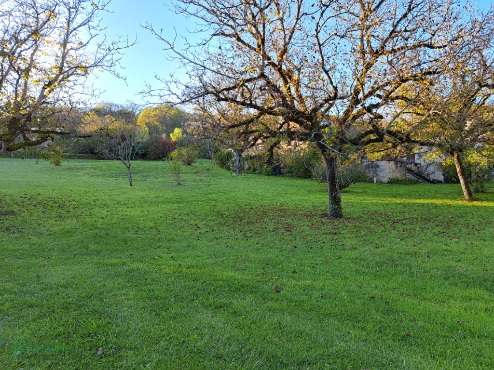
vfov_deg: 56.8
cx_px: 247
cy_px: 185
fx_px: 343
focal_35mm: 24
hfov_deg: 71.6
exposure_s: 1/164
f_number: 1.8
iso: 50
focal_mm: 5.23
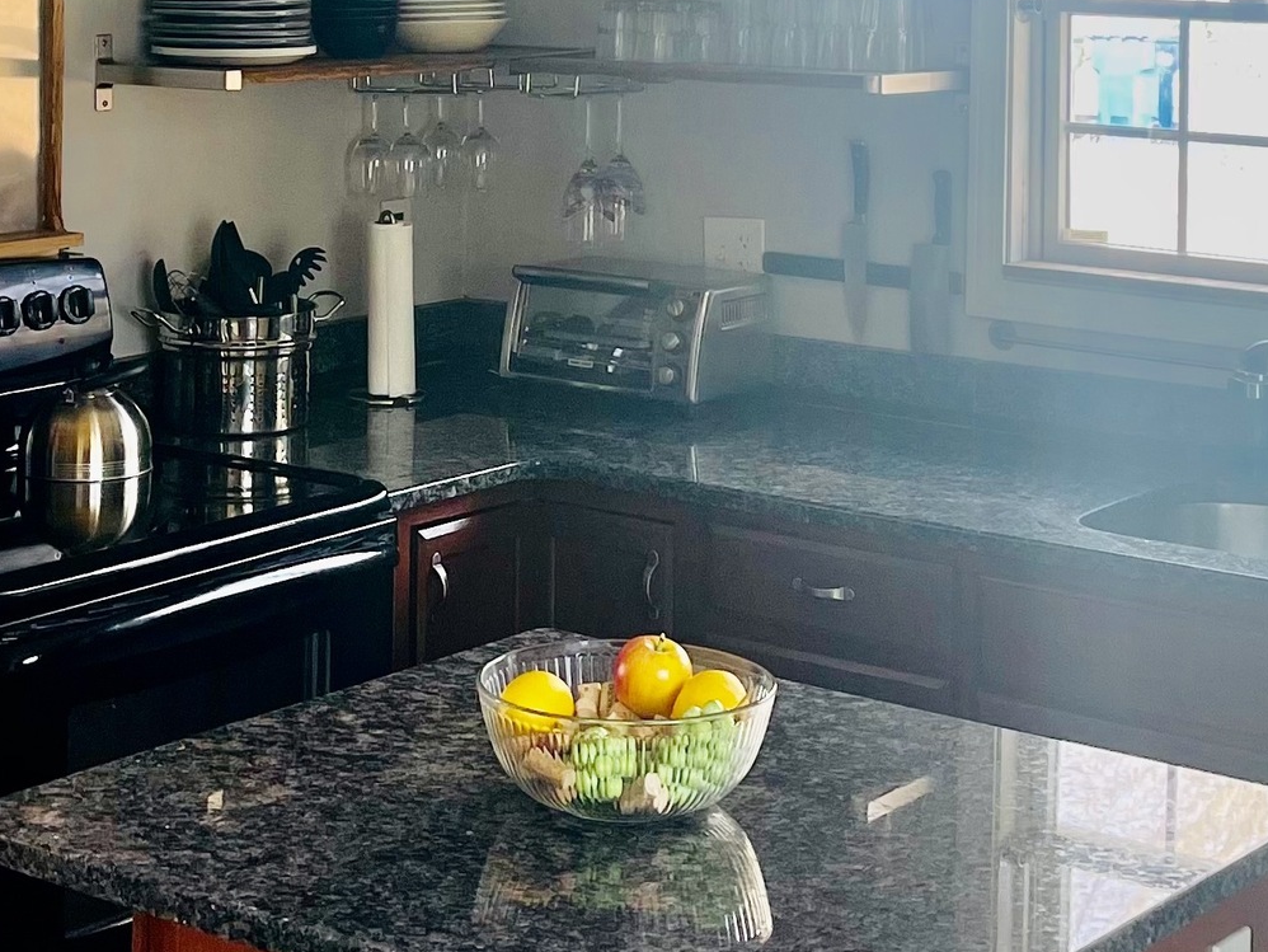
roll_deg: -0.7
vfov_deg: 17.7
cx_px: 582
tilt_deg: -0.3
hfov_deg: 24.4
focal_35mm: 80
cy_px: -136
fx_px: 2931
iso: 100
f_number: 1.6
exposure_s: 1/121
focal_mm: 5.1
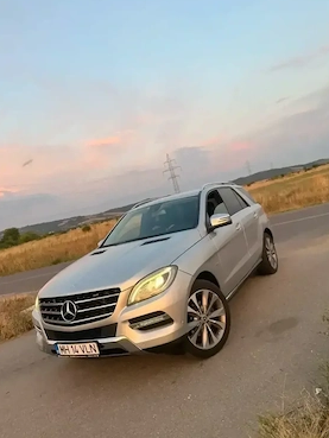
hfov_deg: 53.1
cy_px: 220
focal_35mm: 26
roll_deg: +15.7
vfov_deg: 67.3
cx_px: 172
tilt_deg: -1.4
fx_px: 329
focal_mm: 6.76
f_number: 1.78
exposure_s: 1/121
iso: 64
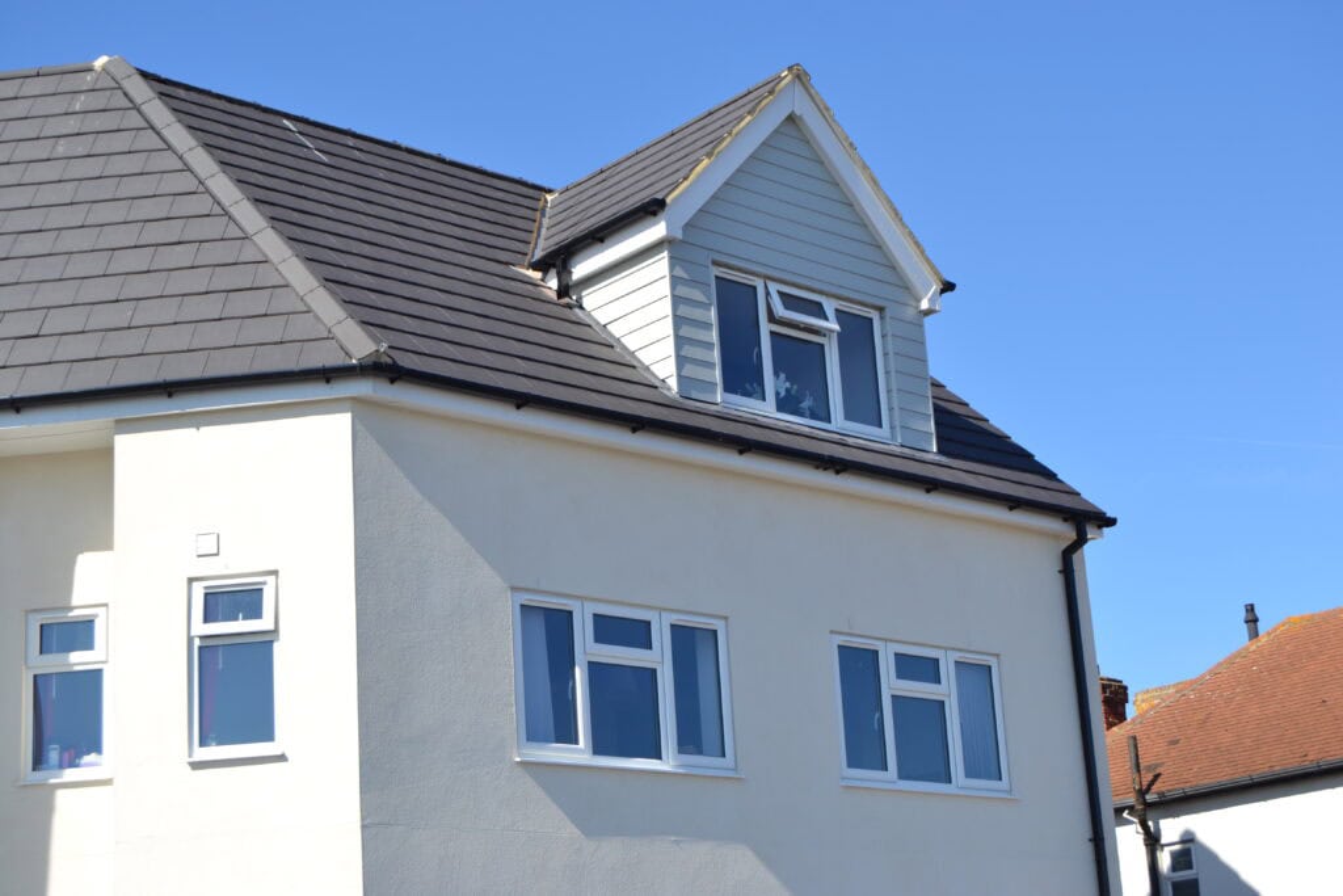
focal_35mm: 57
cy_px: 448
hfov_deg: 35.0
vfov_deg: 23.8
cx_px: 672
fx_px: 2127
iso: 100
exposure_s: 1/250
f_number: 8
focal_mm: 38
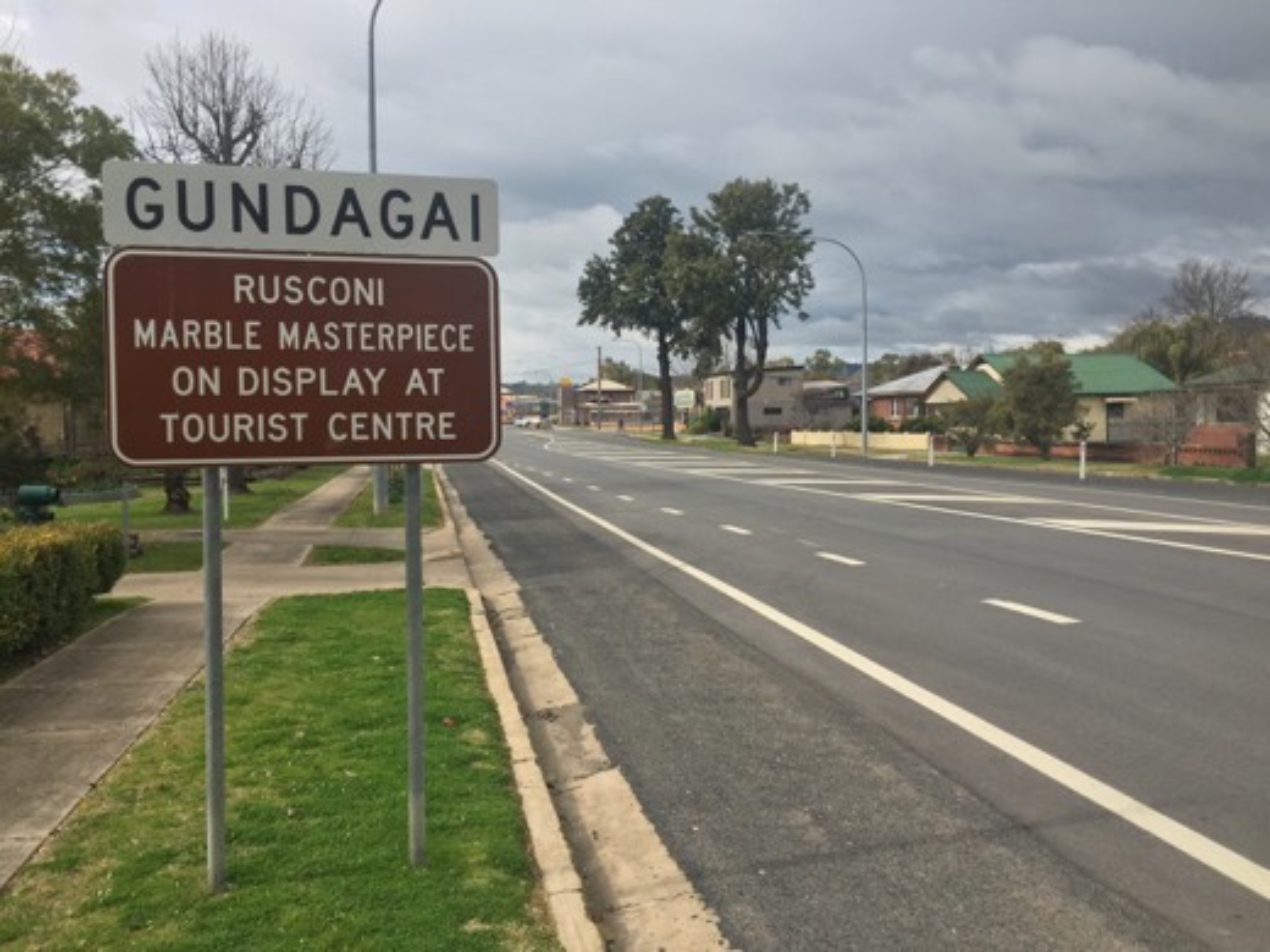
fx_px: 1064
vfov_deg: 48.2
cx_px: 635
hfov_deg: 61.7
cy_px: 476
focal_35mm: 29
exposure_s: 1/1647
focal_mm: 4.15
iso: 32
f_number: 2.2
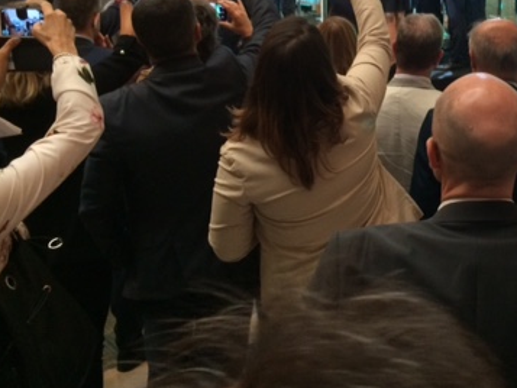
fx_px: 777
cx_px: 459
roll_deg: -1.6
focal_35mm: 52
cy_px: 80
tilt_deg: -10.4
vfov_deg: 27.5
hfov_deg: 34.8
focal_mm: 4.15
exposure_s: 1/33
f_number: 2.2
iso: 200
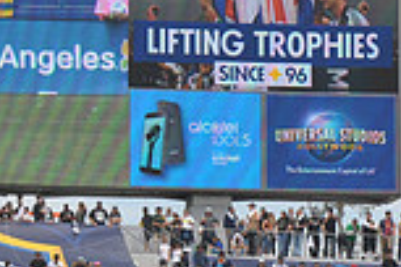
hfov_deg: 5.2
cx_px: -102
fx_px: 4422
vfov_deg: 3.5
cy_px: 44
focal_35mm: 397
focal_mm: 105
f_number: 11
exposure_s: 1/500
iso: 320
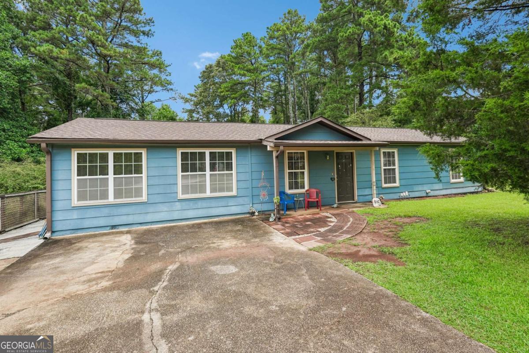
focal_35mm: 18
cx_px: 264
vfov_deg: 68.9
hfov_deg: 91.6
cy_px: 176
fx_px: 257
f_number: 8
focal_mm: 17.5
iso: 800
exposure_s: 1/1000
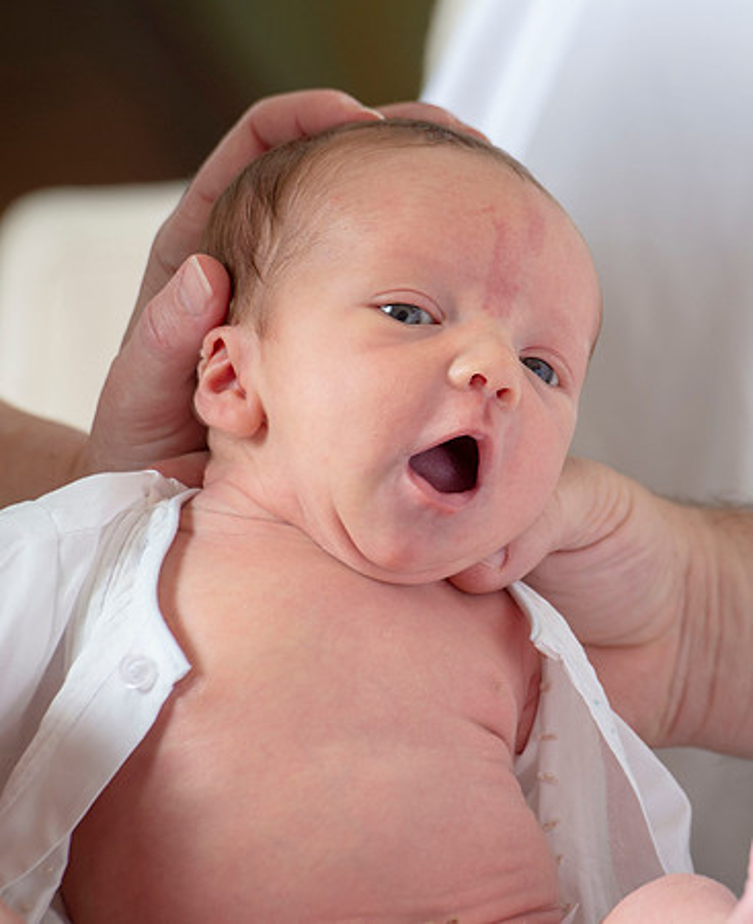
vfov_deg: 5.6
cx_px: 645
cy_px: 441
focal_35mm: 346
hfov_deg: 4.5
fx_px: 9514
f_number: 5.6
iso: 200
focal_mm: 200
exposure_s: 1/160
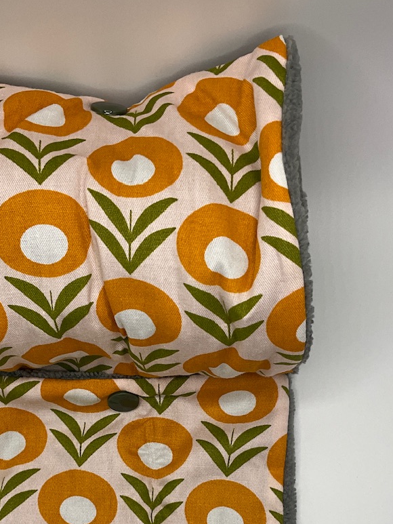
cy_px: 428
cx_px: 163
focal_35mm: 48
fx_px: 726
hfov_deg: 30.2
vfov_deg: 38.0
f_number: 1.8
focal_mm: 3
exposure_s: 1/270
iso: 25
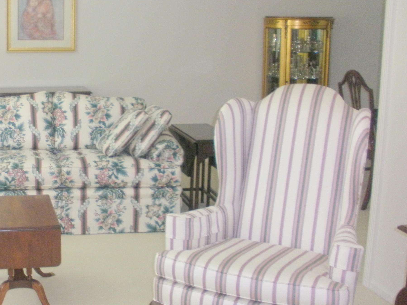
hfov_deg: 31.2
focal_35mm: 60
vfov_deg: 24.4
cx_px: 68
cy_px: 143
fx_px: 705
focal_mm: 6.3
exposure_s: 1/30
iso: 160
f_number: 3.5
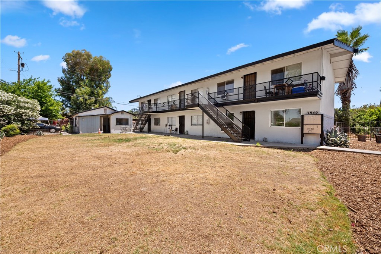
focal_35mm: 14
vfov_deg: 81.1
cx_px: 190
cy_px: 127
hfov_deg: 104.3
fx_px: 148
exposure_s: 1/160
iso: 250
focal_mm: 14
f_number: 9
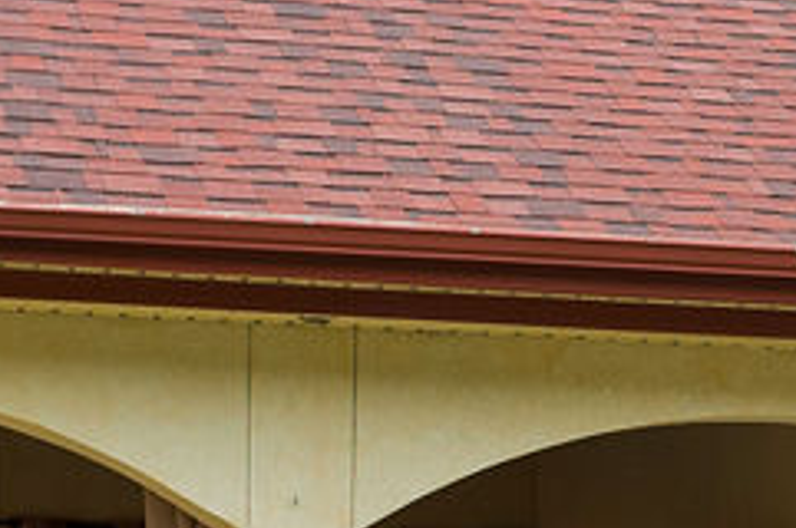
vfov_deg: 8.8
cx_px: 330
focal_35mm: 149
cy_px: 972
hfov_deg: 13.8
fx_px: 3290
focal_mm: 35
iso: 320
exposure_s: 1/200
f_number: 8
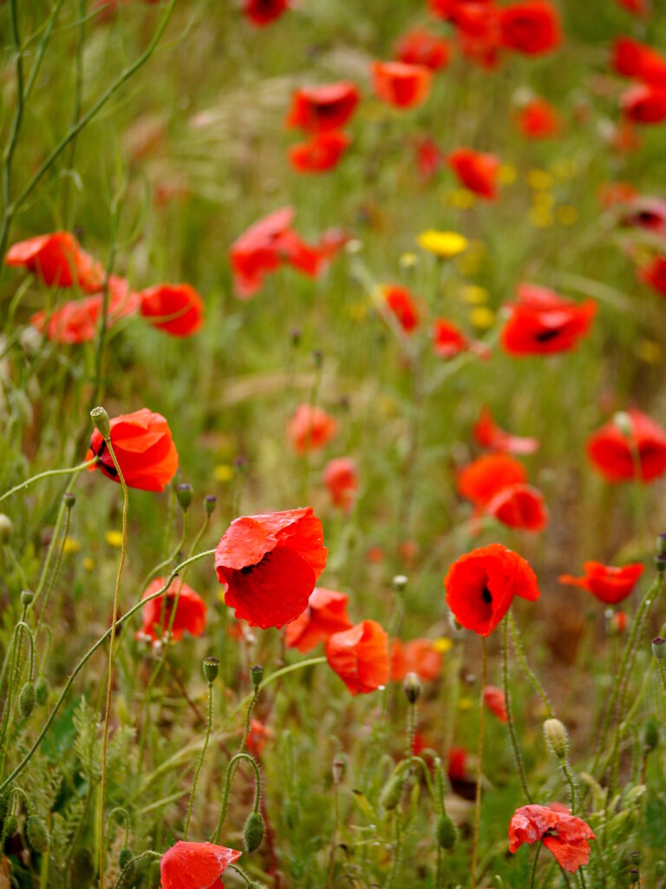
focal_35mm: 216
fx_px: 5541
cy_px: 444
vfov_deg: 9.2
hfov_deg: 6.9
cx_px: 333
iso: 320
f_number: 4.1
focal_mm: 108
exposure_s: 1/250
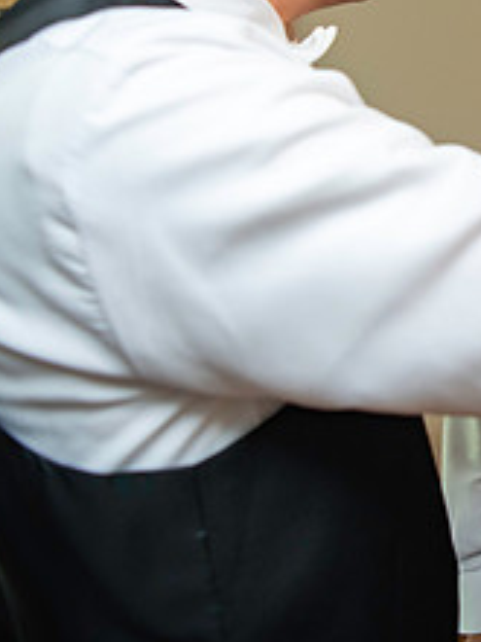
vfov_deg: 28.8
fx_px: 1223
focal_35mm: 66
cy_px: 134
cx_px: 641
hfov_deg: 20.2
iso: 800
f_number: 2.8
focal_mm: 26
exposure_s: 1/125
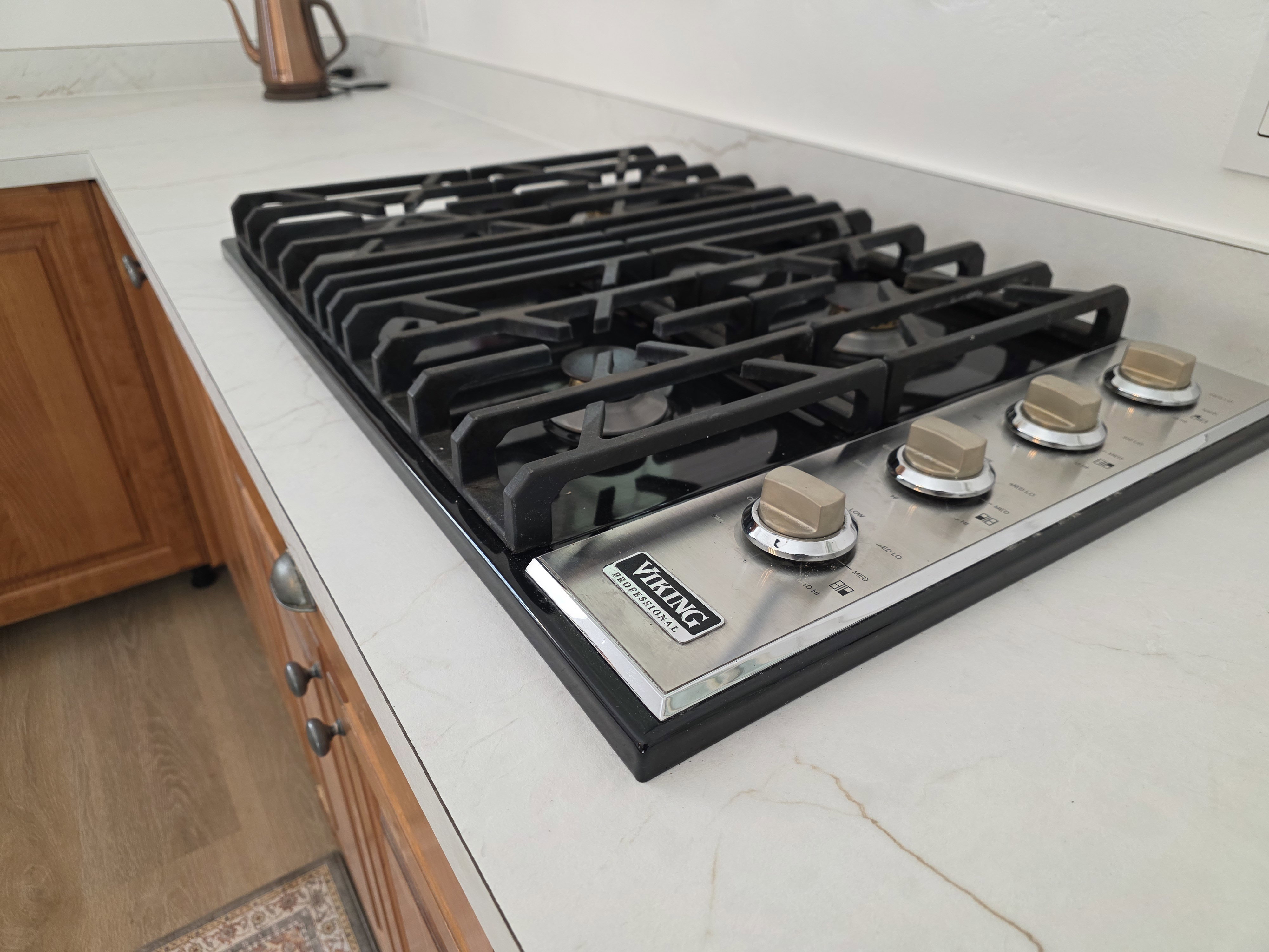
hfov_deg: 73.9
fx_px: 843
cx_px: 634
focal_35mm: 23
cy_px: 476
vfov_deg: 58.9
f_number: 1.7
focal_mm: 6.3
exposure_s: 1/120
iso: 160
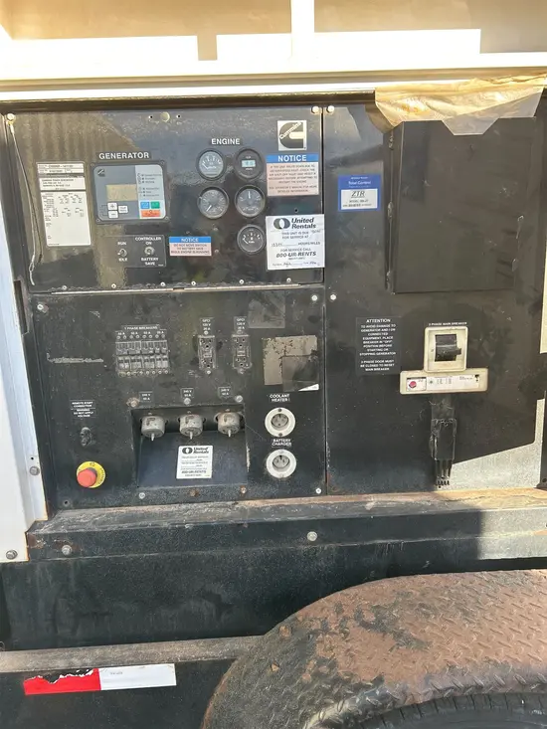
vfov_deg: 67.3
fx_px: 548
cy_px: 364
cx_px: 274
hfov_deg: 53.1
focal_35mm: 26
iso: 50
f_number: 1.5
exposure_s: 1/421
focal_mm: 5.7
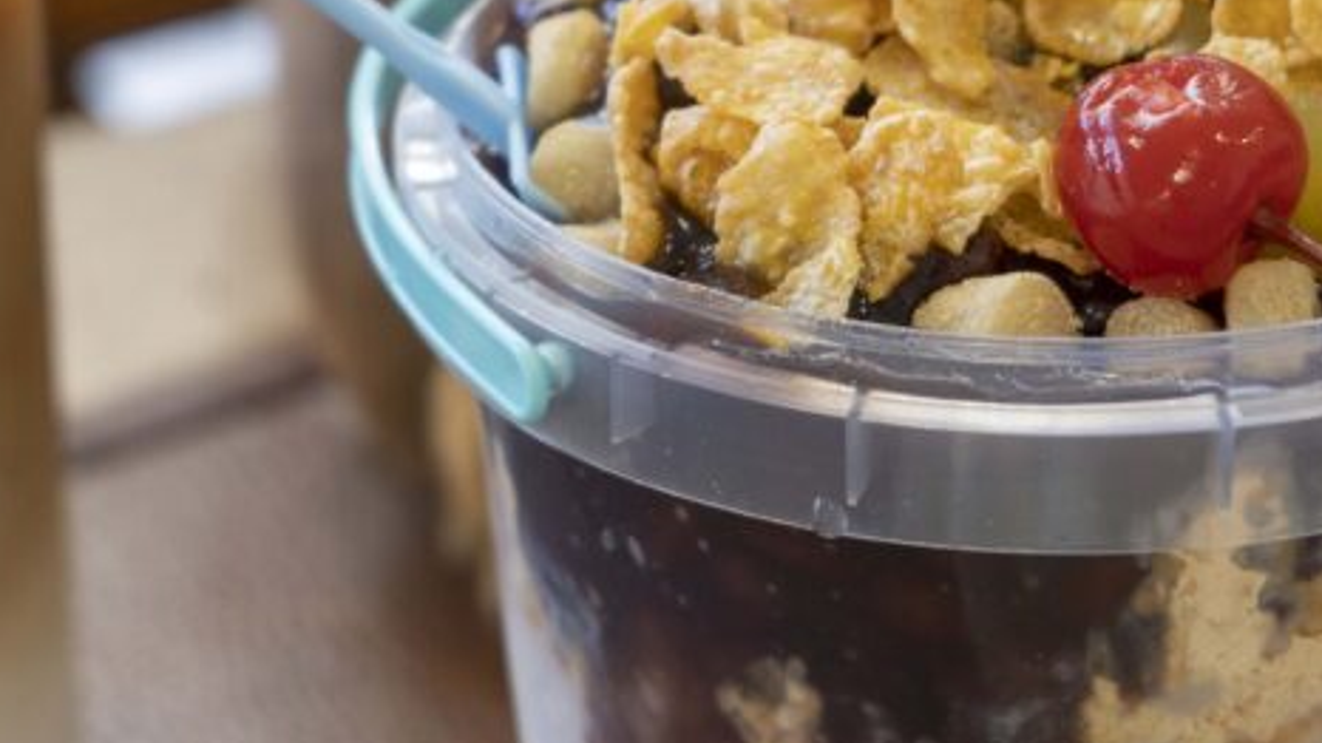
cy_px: 52
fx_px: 4837
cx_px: 834
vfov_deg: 8.7
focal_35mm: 138
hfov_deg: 15.5
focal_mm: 60
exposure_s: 1/60
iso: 400
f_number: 5.6
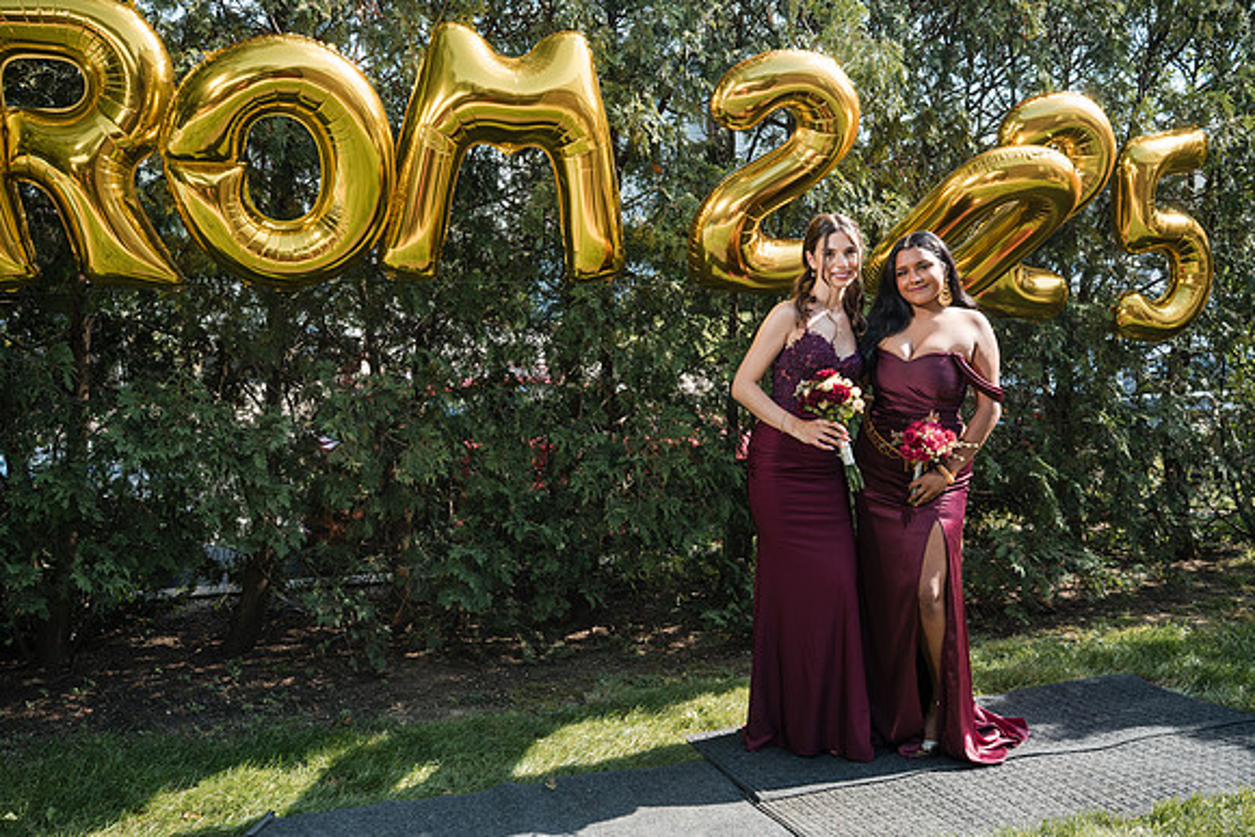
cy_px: 418
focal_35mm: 36
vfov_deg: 36.9
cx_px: 628
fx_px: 1255
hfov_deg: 53.1
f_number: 5
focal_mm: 36
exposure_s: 1/250
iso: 200
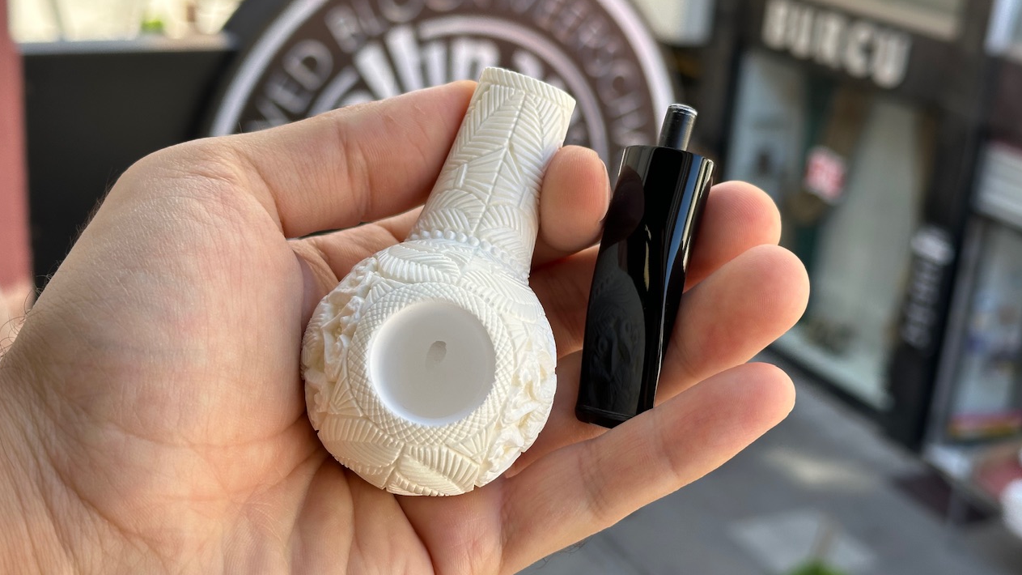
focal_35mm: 53
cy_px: 264
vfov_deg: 22.6
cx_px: 511
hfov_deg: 39.2
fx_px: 1436
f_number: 1.78
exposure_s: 1/439
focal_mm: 6.86
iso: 64
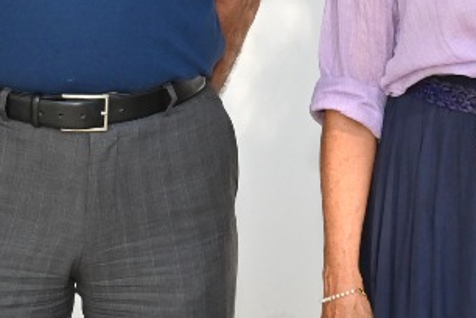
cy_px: -221
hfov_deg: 14.5
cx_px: 358
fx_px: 1864
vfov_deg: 9.3
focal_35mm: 141
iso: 1250
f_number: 10
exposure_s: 1/250
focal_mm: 36
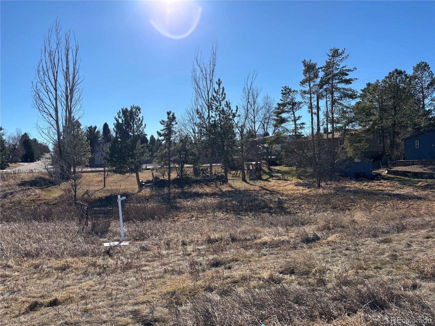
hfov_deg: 67.3
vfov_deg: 53.1
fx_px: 327
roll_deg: +1.2
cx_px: 218
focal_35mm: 26
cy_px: 163
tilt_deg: +0.5
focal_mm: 5.96
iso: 50
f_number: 1.6
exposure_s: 1/3788
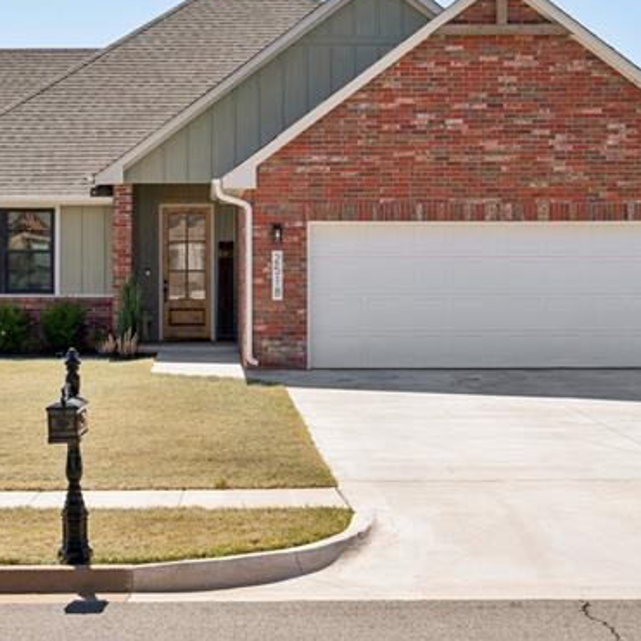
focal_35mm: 82
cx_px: 233
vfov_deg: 21.1
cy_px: 292
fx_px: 1718
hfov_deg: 21.1
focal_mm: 35
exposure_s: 1/1250
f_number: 7.1
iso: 200
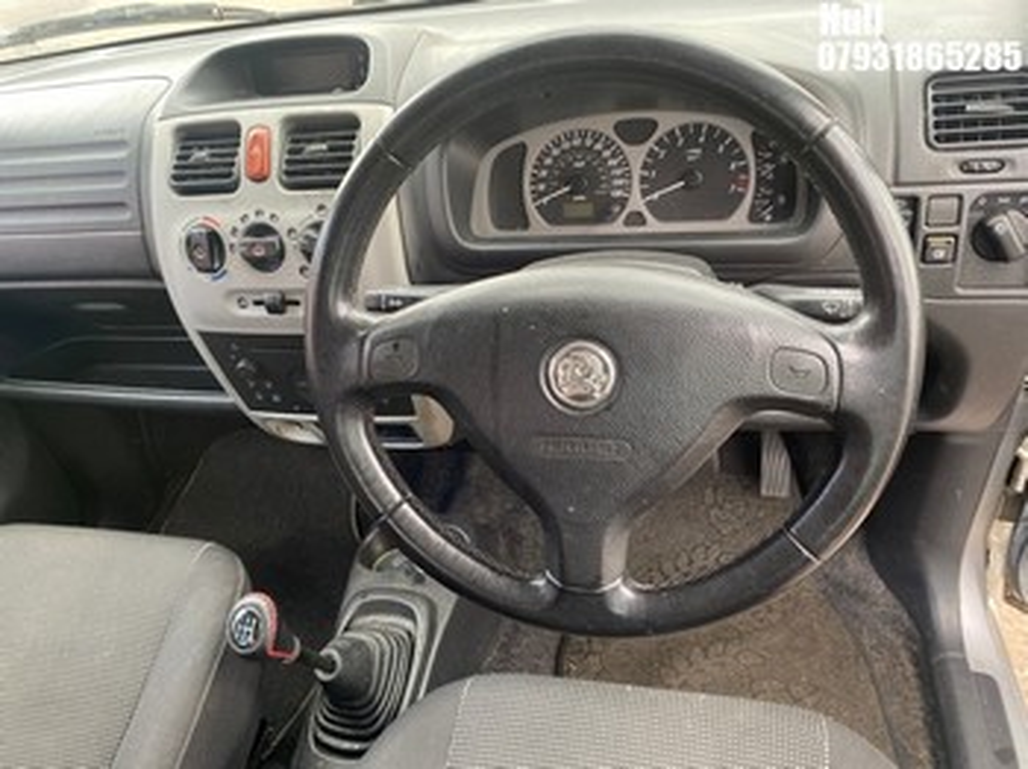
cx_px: 514
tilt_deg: -38.8
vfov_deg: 53.0
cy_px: 384
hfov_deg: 67.3
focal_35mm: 26
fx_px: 772
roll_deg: +12.1
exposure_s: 1/121
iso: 100
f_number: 1.8
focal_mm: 4.25
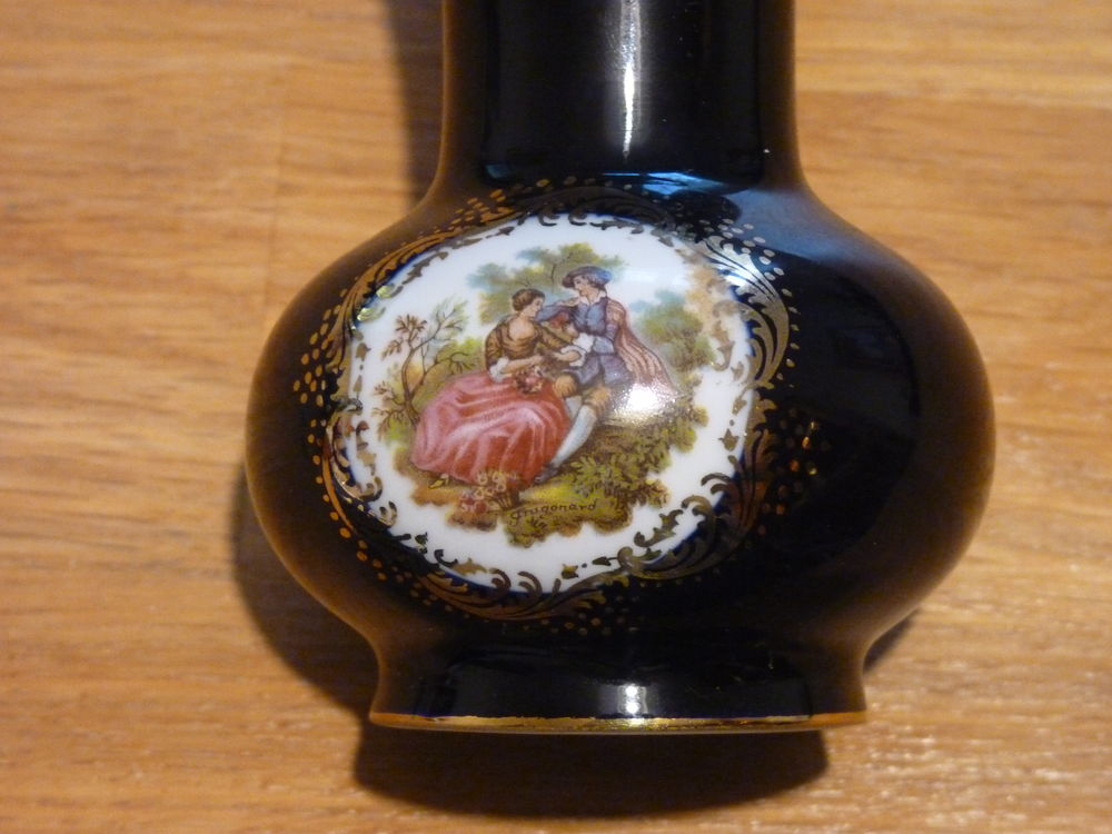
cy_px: 417
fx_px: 3630
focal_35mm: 113
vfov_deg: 13.1
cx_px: 556
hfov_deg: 17.4
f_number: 3.6
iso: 800
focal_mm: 20.1
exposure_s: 1/10
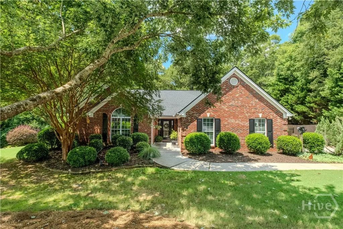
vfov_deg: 70.5
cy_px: 114
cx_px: 172
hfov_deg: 93.3
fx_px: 162
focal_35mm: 17
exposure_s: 1/1000
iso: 800
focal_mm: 11
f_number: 8
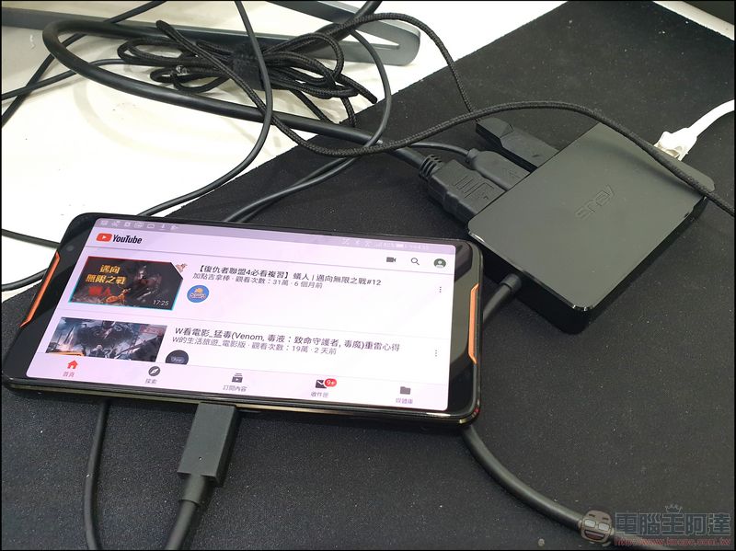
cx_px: 368
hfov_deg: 67.3
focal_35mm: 26
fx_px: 552
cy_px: 276
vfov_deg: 53.0
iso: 320
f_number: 2.4
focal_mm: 4.3
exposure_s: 1/20
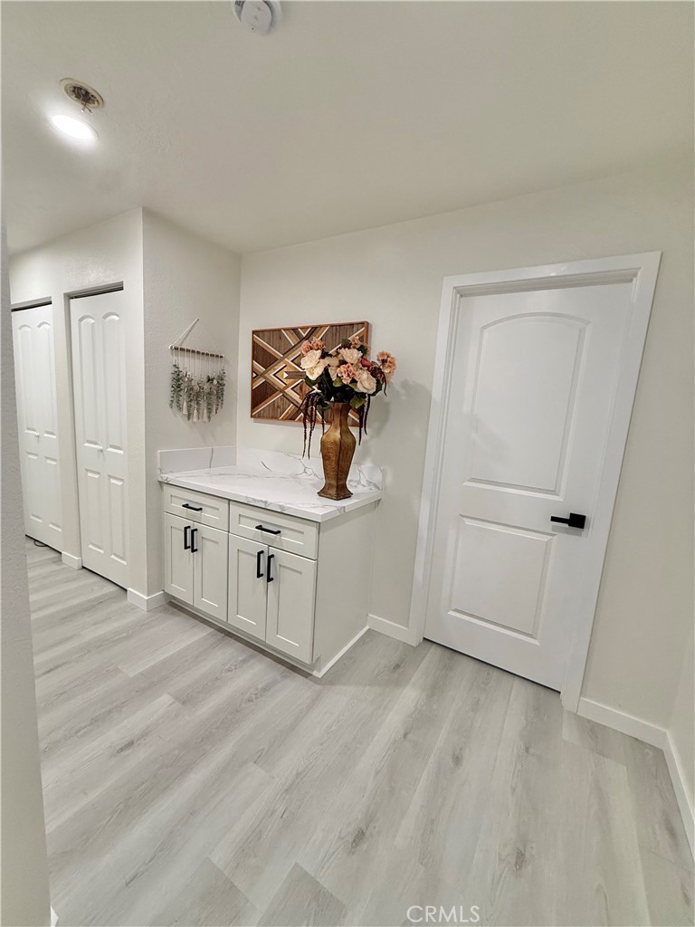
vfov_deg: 102.1
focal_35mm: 14
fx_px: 375
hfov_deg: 85.7
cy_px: 464
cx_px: 348
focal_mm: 2.22
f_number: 2.2
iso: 250
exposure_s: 1/120
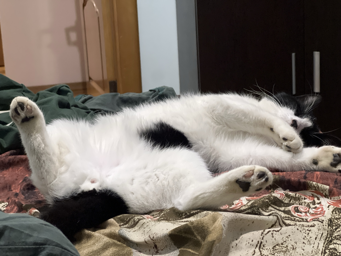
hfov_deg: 25.3
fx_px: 759
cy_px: 128
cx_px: 170
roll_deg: +3.6
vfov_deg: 19.1
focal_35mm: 77
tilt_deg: -12.1
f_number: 2.8
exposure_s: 1/35
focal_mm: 9
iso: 1000
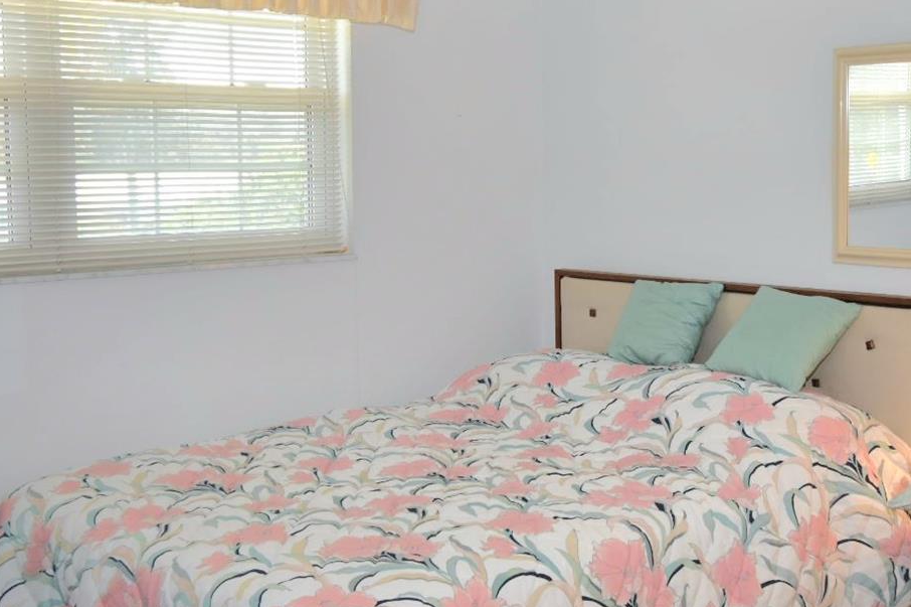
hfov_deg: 37.5
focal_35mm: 53
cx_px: 510
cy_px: 278
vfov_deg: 25.5
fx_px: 1340
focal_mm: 20
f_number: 5.6
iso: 400
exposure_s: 1/125
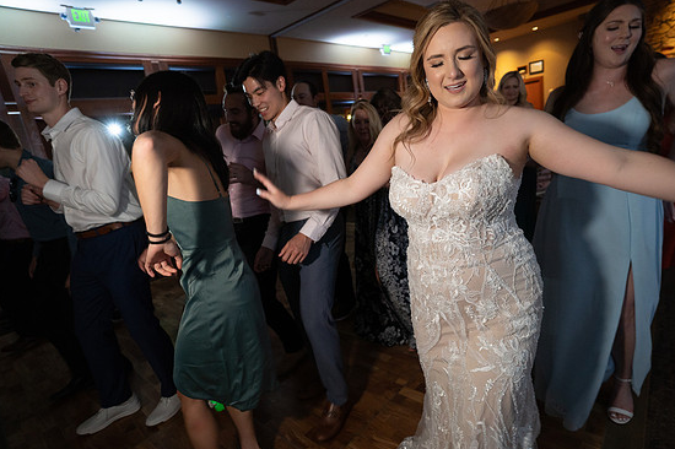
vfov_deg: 64.5
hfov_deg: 86.9
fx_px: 356
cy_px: 234
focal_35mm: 19
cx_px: 342
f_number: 2.8
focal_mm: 18
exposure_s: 1/80
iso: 1600
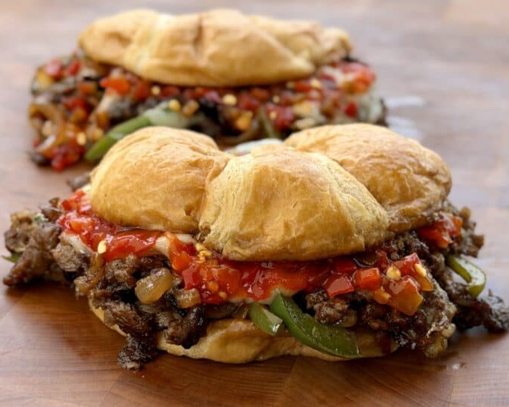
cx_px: 255
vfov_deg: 28.6
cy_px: 198
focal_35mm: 53
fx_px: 798
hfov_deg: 35.4
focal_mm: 6.76
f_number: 1.78
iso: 64
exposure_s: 1/1116
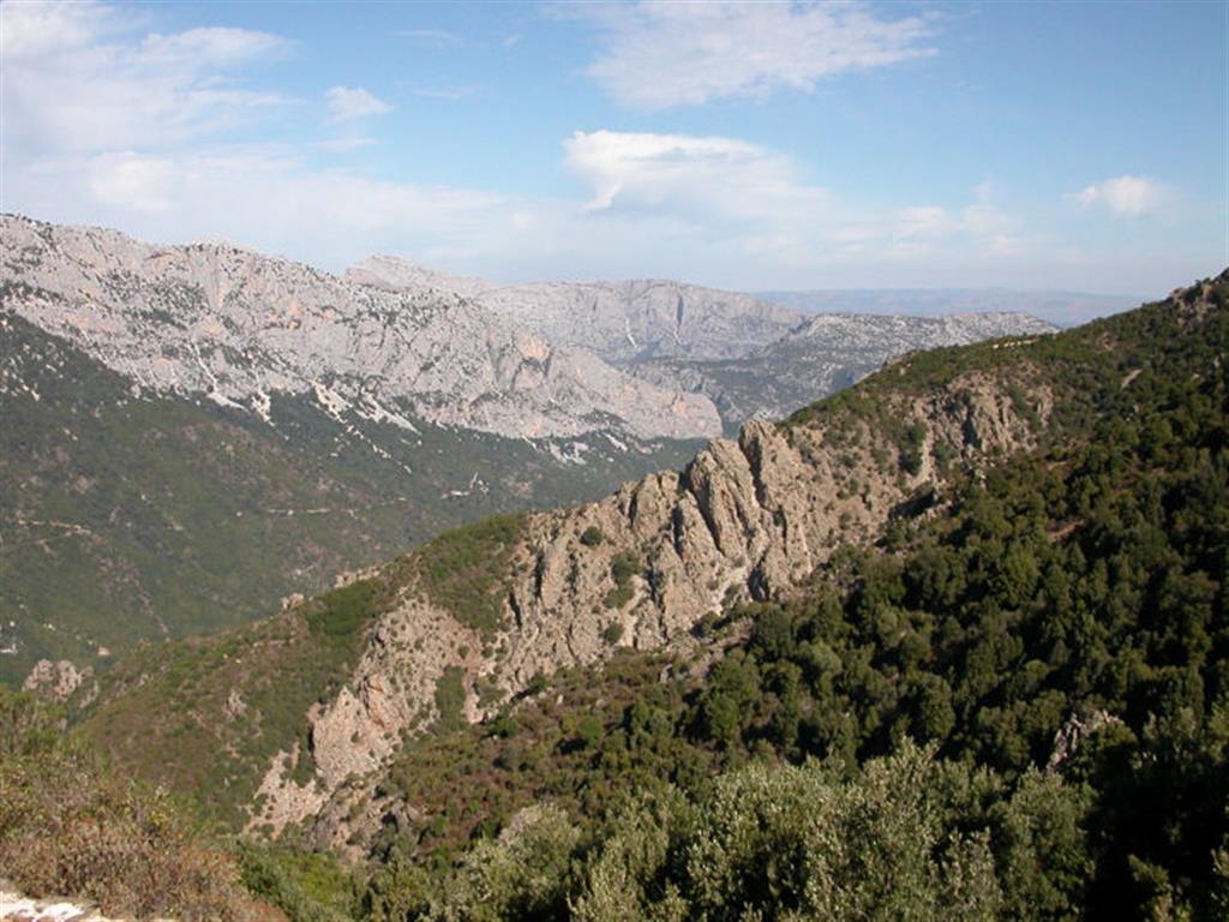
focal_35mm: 37
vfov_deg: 38.7
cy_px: 461
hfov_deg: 50.1
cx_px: 614
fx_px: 1314
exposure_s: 1/699
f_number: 4.5
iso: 100
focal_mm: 5.6
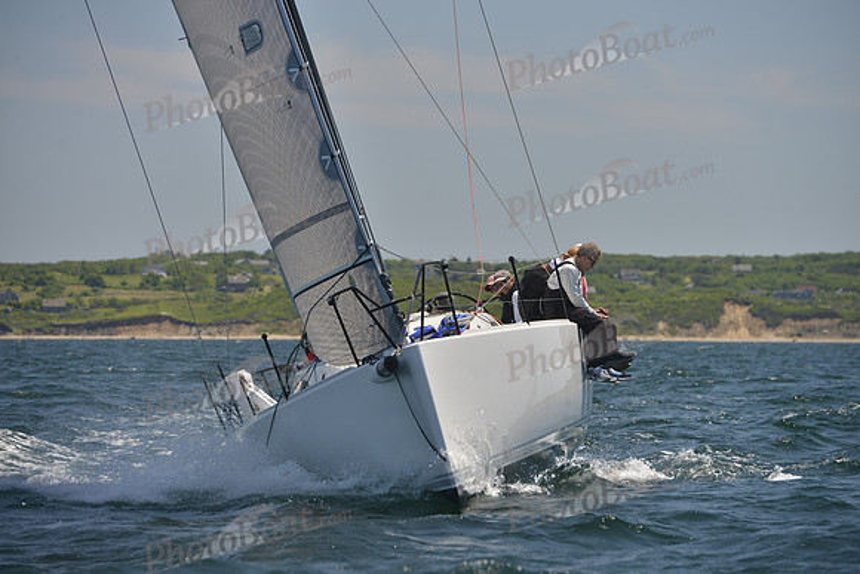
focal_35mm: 200
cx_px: 430
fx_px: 4779
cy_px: 287
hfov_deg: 10.3
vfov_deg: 6.9
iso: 400
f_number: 7.1
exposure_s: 1/800
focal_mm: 200
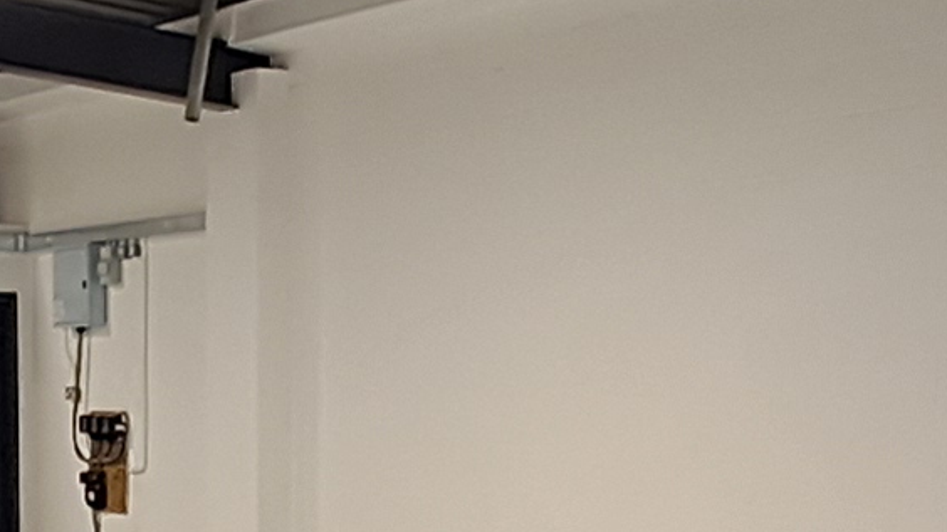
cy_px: 589
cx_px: -37
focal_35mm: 82
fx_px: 2059
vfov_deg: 14.4
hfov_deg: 24.5
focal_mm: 1.42
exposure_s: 1/50
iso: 100
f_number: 2.2
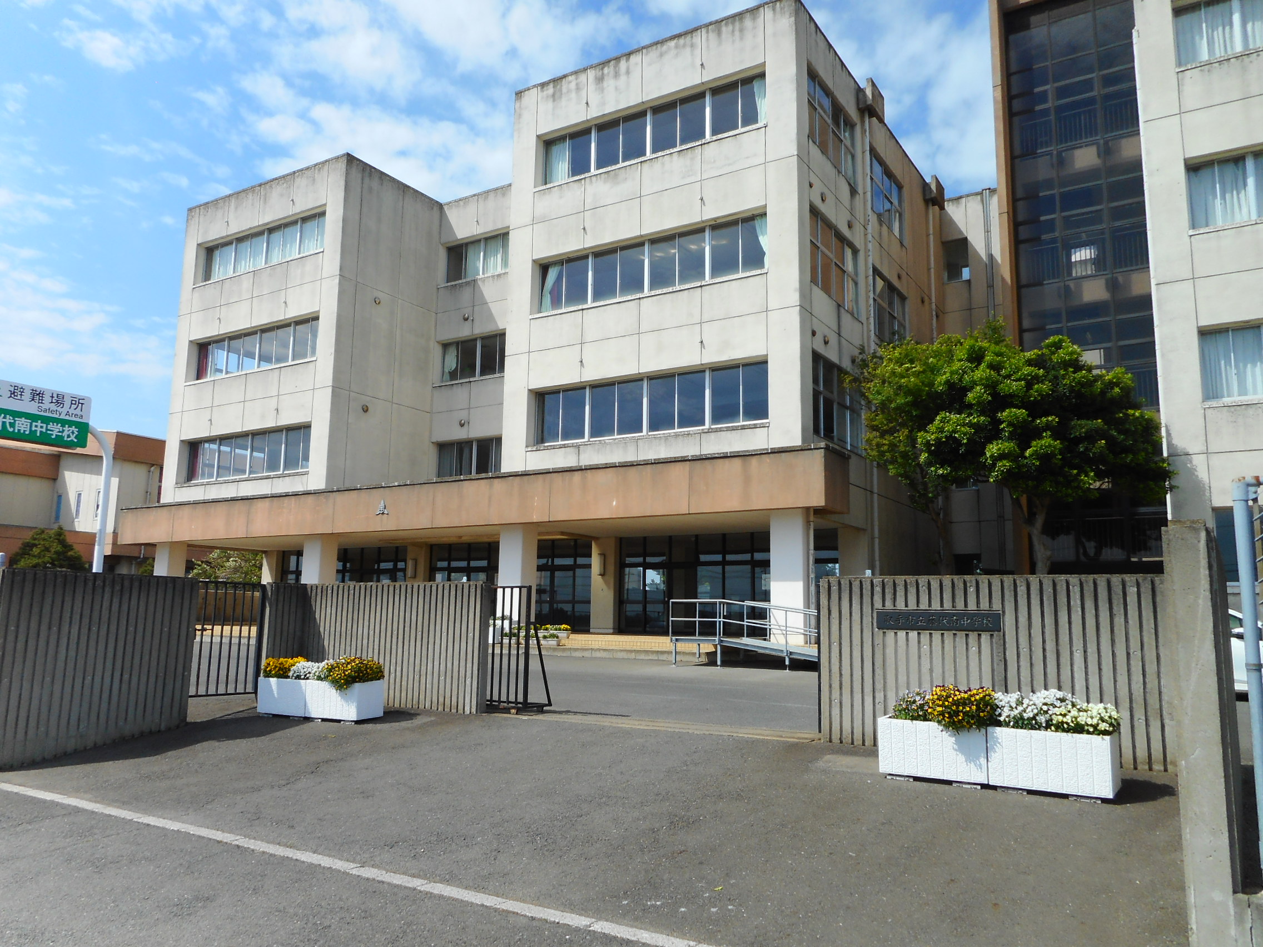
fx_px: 912
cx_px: 632
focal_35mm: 25
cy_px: 474
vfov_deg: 54.9
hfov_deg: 69.4
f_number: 3.7
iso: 80
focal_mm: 4.5
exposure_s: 1/800
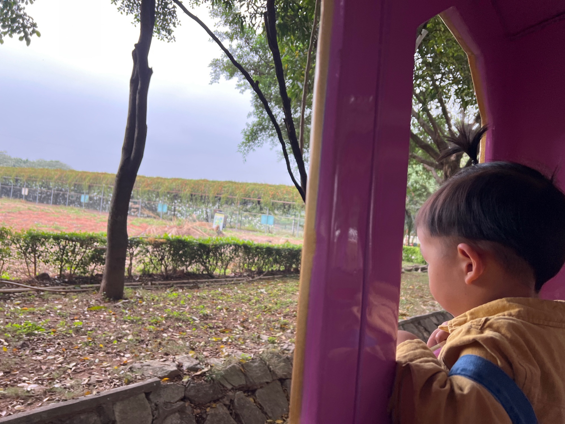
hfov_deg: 67.3
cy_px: 212
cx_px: 282
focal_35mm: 26
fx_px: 424
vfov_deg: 53.1
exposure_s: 1/260
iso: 40
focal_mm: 5.7
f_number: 1.5
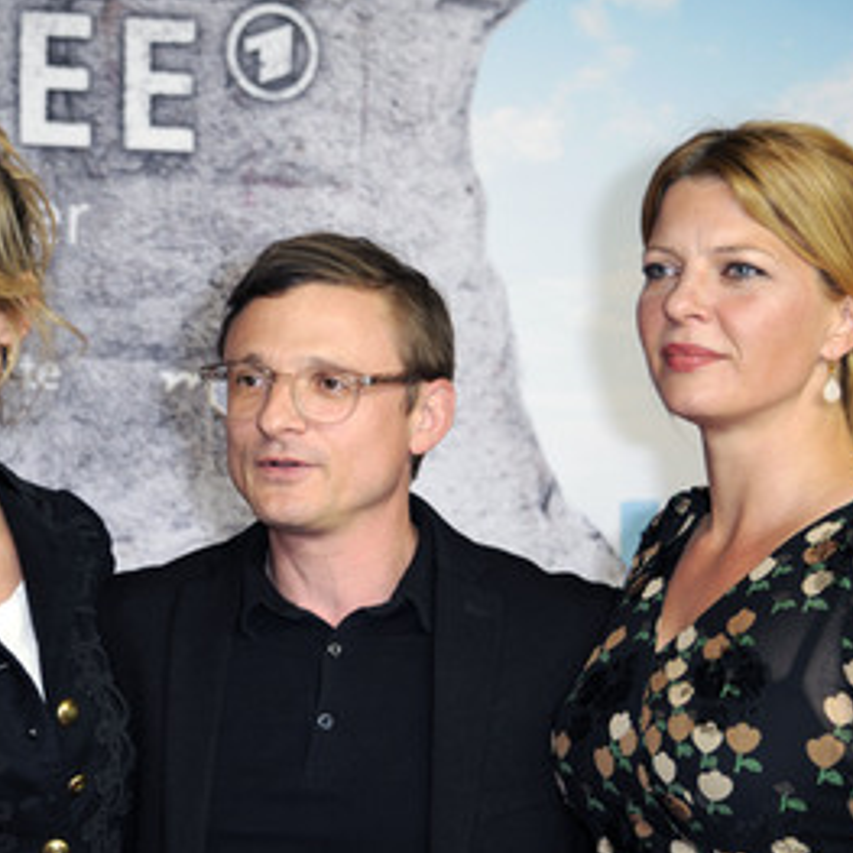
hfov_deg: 13.0
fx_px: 3736
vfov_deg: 13.0
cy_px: 444
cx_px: 334
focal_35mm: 134
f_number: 5.6
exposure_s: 1/160
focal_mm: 92
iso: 640
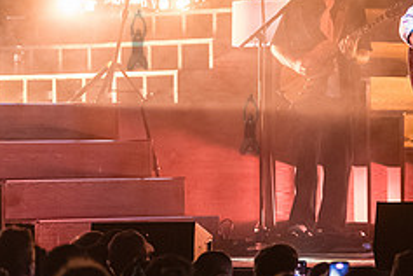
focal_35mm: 418
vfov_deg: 3.3
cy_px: 39
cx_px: 474
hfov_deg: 4.9
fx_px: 4795
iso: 6400
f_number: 2.8
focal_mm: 170
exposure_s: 1/320
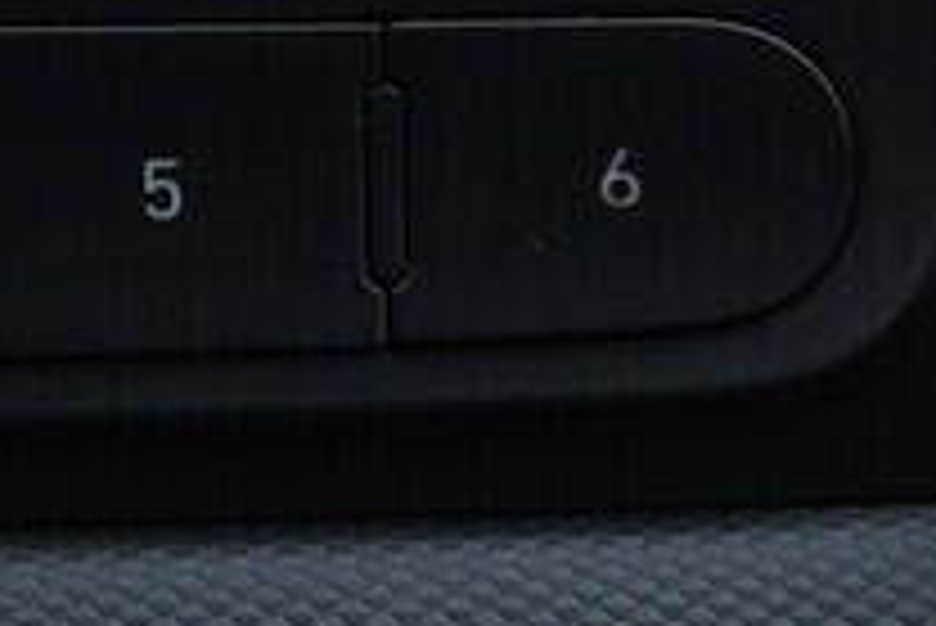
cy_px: -1148
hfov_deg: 8.0
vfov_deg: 5.3
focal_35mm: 249
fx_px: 6478
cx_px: -652
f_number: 3.2
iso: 125
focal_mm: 24
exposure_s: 1/50
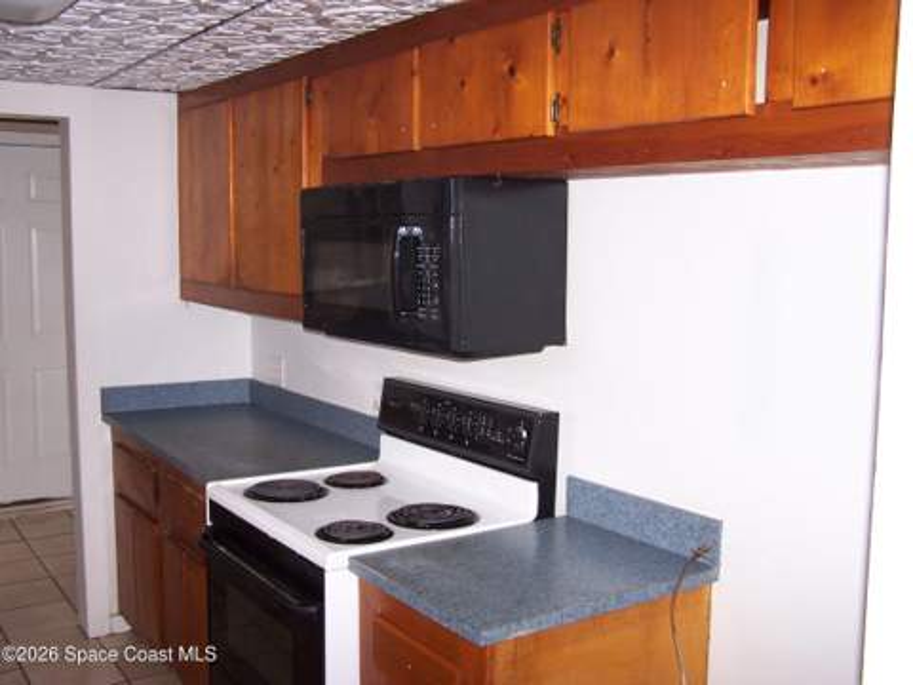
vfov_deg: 37.7
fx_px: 1002
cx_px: 456
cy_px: 342
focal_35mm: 38
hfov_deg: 49.0
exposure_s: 1/60
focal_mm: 6.3
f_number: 2.8
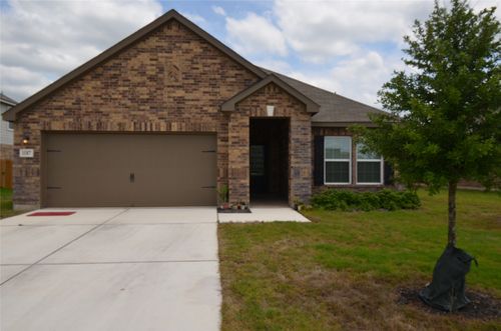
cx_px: 250
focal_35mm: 24
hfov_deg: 73.9
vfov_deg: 52.9
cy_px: 166
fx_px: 333
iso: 100
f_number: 10
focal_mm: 16
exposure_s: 1/250
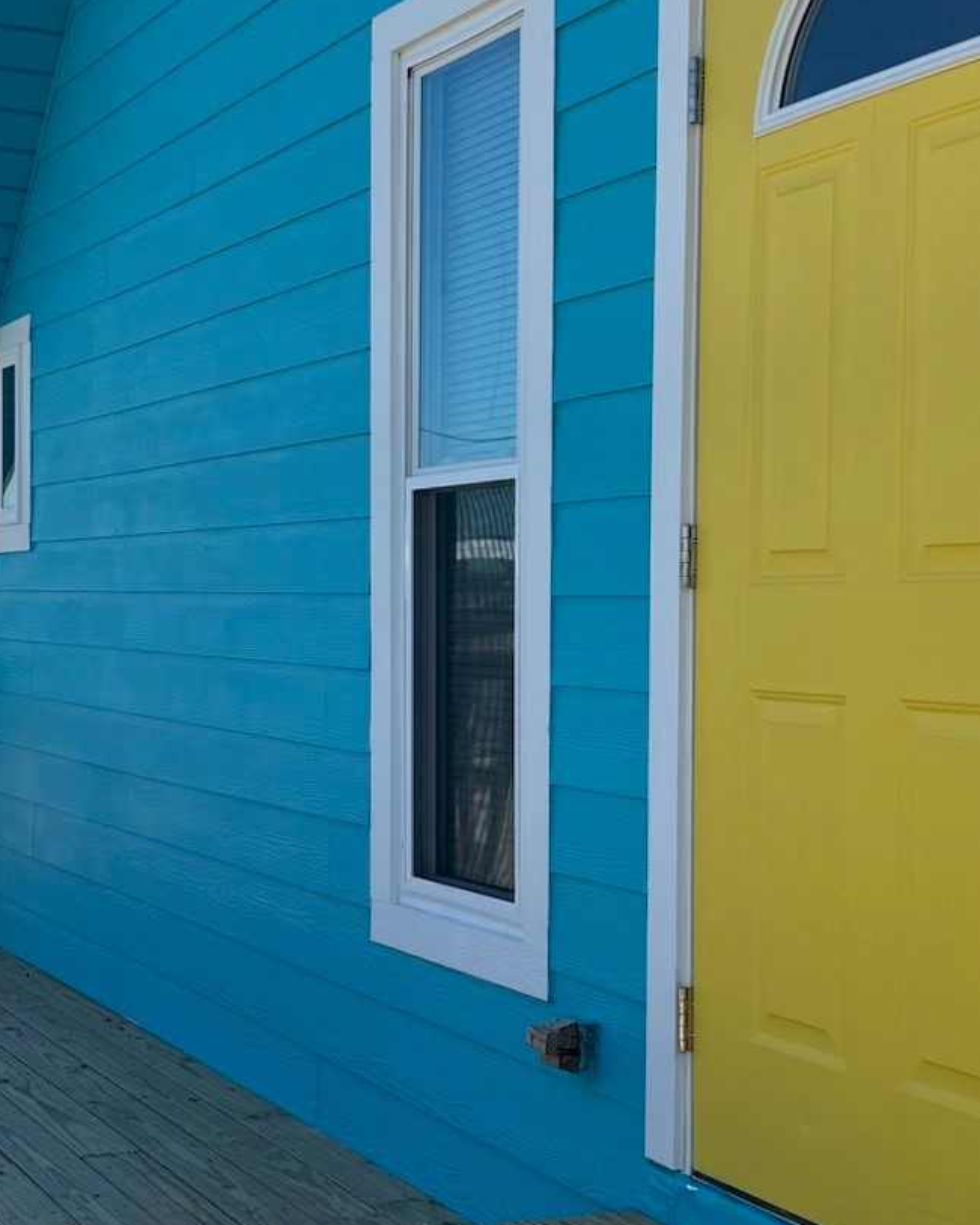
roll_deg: -0.6
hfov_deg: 25.6
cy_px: 619
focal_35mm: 59
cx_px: 280
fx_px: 2138
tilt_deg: +1.2
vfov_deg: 31.9
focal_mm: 6.76
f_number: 1.78
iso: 80
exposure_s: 1/3096
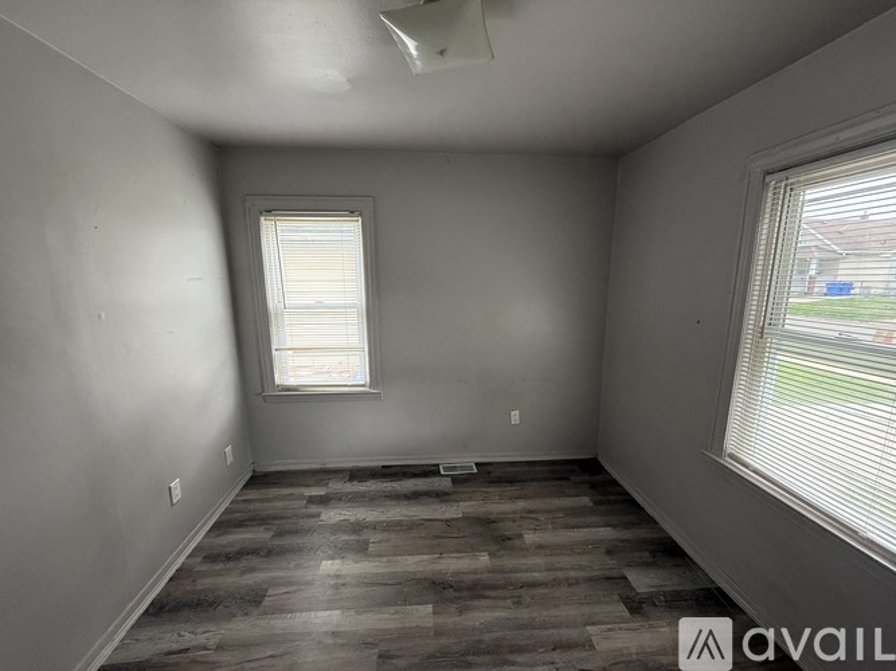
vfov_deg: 85.7
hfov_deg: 102.1
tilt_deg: -9.6
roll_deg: -0.4
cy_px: 336
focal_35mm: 14
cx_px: 448
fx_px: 362
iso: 200
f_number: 2.2
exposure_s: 1/99
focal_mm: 2.22
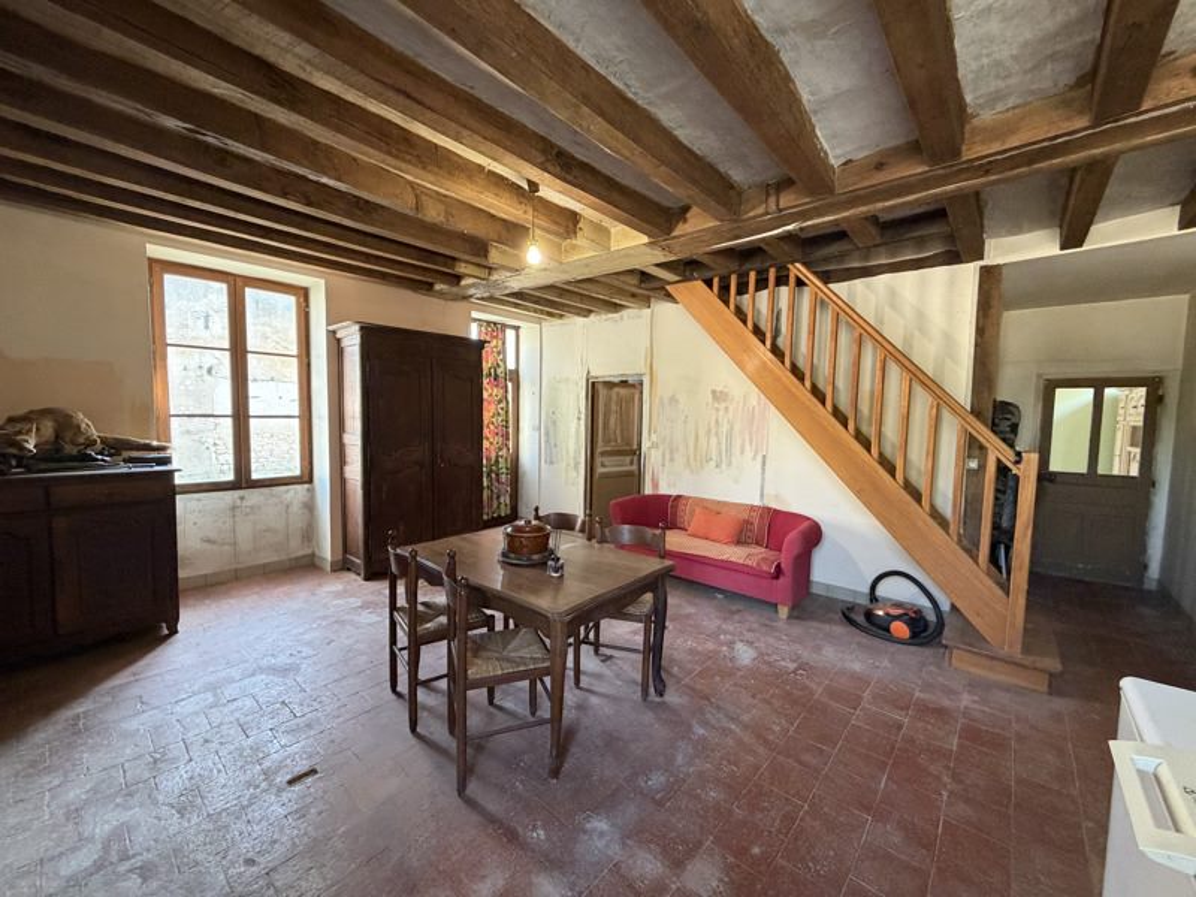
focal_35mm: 14
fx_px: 484
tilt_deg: -3.7
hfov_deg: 102.1
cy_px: 448
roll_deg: -0.8
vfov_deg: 85.7
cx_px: 598
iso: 320
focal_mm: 2.22
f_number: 2.2
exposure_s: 1/62
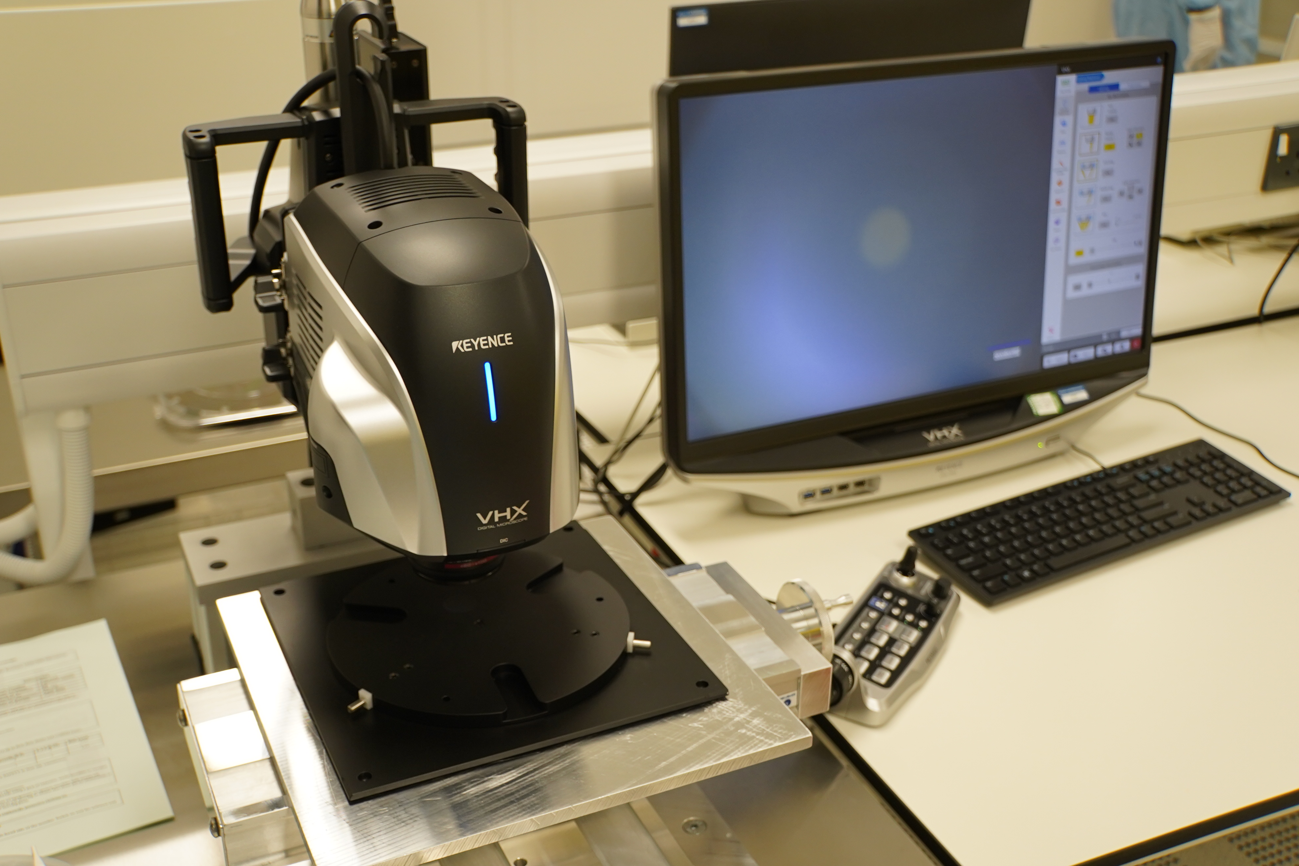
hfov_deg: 49.6
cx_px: 650
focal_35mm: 39
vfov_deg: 34.2
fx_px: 1407
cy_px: 433
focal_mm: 26
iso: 640
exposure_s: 1/160
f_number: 4
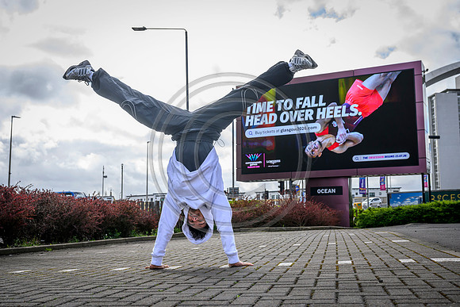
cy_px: 154
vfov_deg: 32.6
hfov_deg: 47.4
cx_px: 230
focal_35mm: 41
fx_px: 524
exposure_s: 1/1000
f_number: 6.3
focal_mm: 41
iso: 500
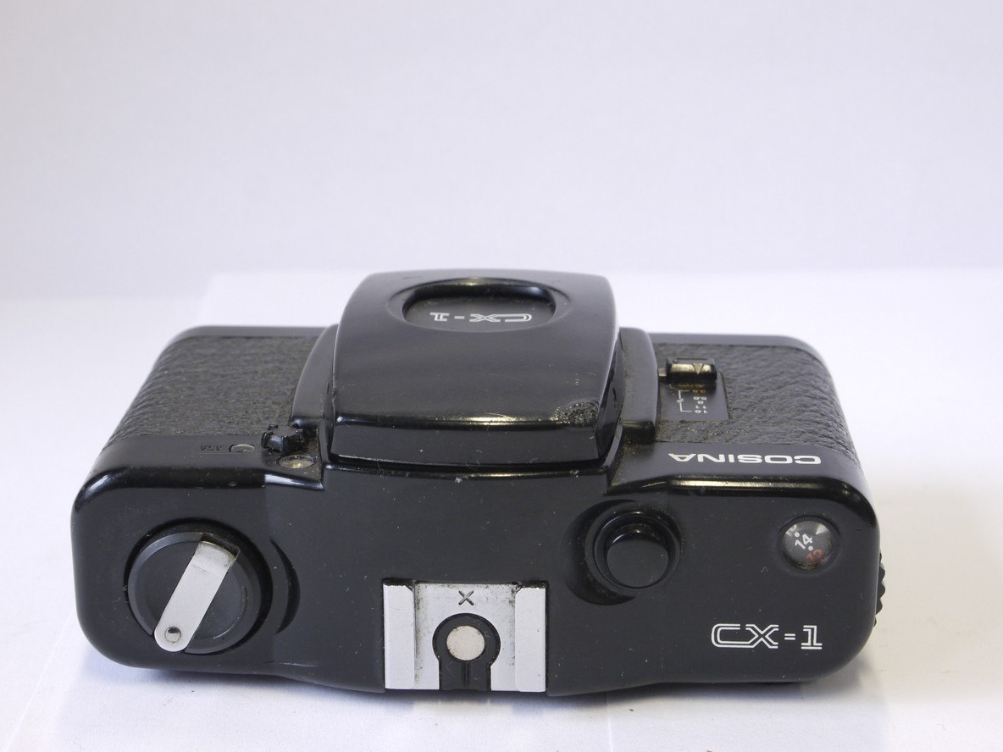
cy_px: 379
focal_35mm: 75
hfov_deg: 26.0
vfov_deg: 19.6
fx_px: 2173
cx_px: 497
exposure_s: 1/10
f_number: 11
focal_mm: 37
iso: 400
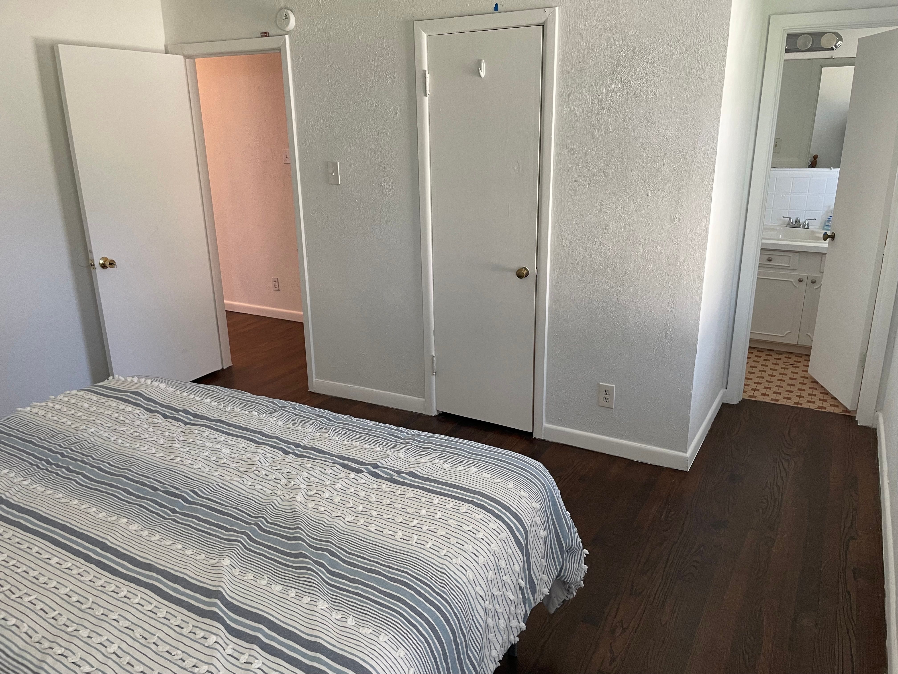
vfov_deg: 53.1
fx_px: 674
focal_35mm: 26
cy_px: 337
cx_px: 449
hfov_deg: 67.3
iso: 125
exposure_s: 1/72
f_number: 1.6
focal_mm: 4.2
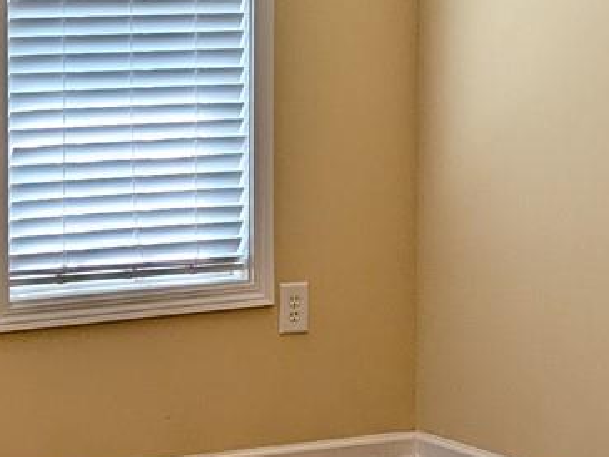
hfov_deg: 14.1
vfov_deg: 10.6
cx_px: 195
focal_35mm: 140
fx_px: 2464
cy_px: 128
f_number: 1.89
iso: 49
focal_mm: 5.43
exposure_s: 1/120
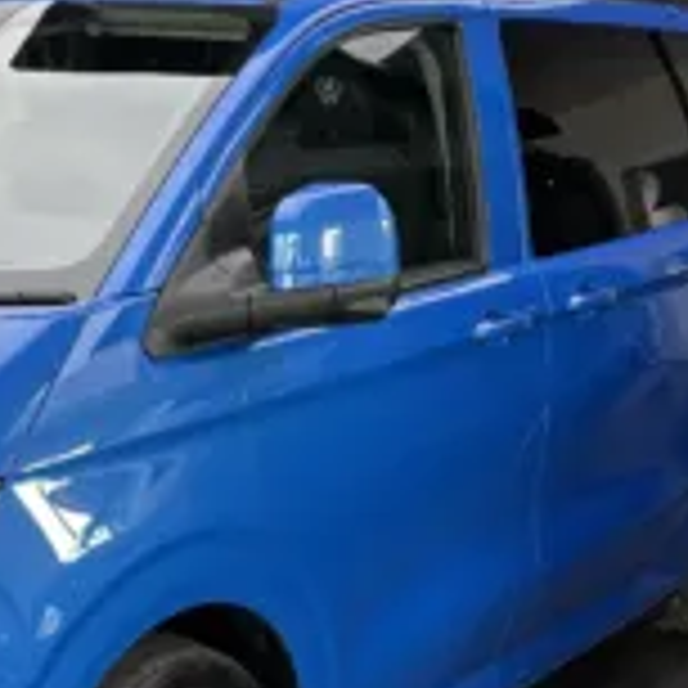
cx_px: 4
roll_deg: -0.5
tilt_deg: -7.2
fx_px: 1686
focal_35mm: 75
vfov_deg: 23.0
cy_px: 290
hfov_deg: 22.2
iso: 80
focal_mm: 5.96
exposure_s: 1/100
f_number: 1.6
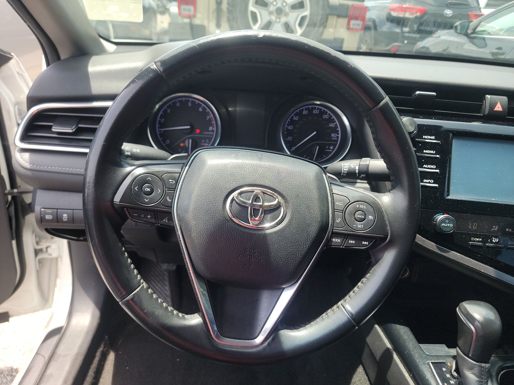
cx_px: 257
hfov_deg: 71.6
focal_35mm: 24
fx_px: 356
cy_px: 192
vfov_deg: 56.8
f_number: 1.8
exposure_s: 1/125
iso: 50
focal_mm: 6.7
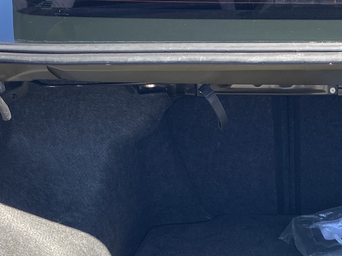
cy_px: 330
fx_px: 731
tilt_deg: -30.4
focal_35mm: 74
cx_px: 303
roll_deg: +0.5
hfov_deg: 25.6
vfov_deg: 18.5
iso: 32
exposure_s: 1/280
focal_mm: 4.25
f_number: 1.8
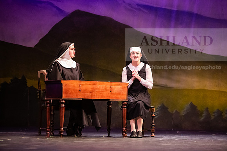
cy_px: 76
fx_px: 820
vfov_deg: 10.6
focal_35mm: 130
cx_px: 114
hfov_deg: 15.8
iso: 5000
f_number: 3.2
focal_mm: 130
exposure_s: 1/160
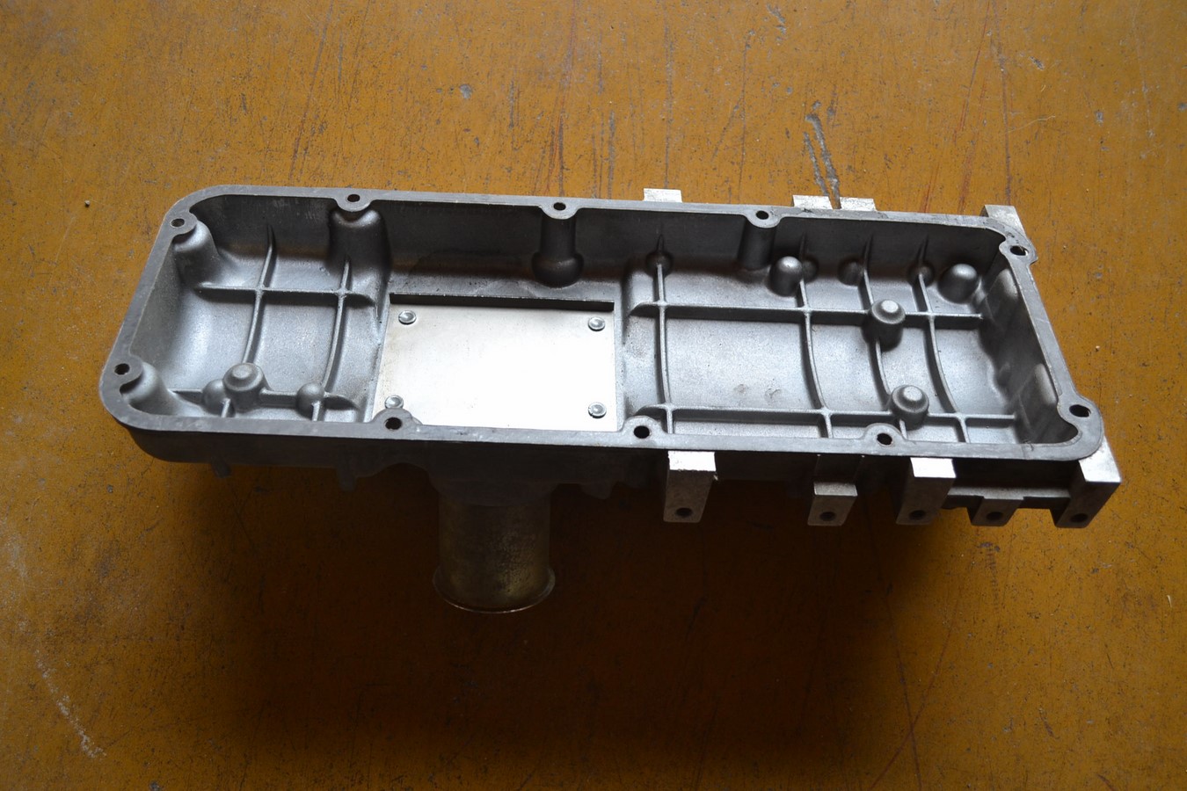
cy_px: 396
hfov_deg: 57.2
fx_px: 1088
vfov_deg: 40.0
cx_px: 594
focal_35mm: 33
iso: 400
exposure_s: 1/60
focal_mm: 22
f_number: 3.8
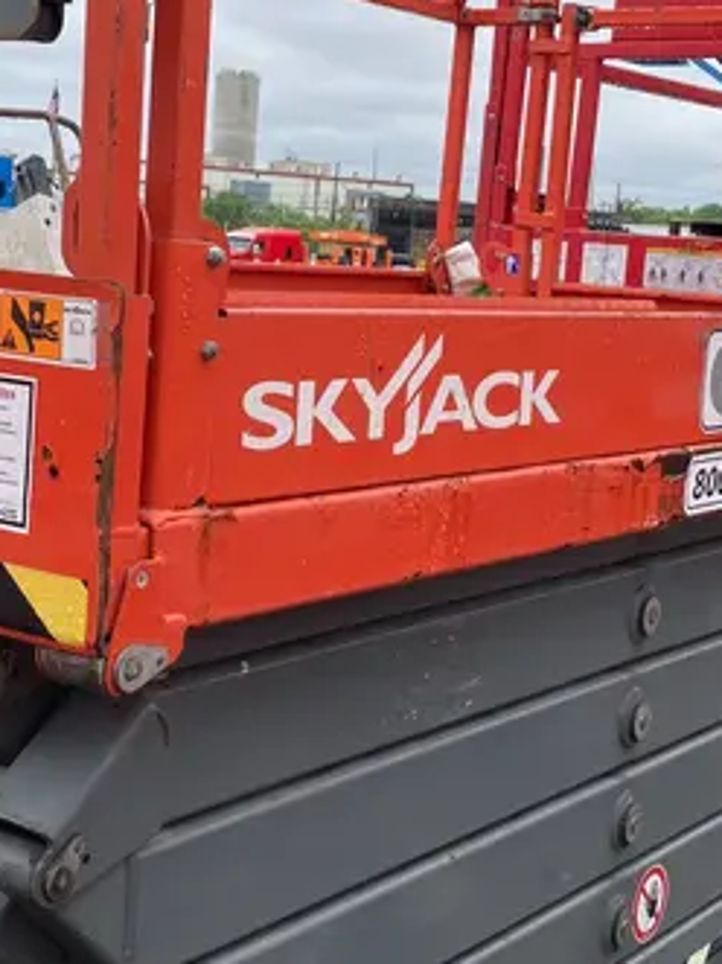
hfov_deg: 23.6
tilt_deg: -3.9
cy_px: 435
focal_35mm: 62
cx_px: 306
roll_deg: -4.0
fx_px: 1725
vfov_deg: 31.2
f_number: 1.8
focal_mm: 3.99
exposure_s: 1/607
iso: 32
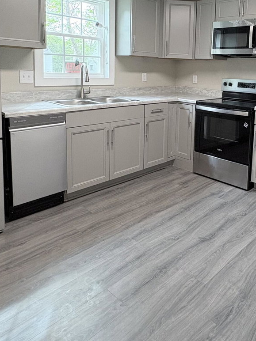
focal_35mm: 29
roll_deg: -1.7
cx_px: 193
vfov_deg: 59.5
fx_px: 286
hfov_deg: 46.5
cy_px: 101
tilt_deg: -5.7
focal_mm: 2.22
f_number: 2.2
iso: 250
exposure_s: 1/121
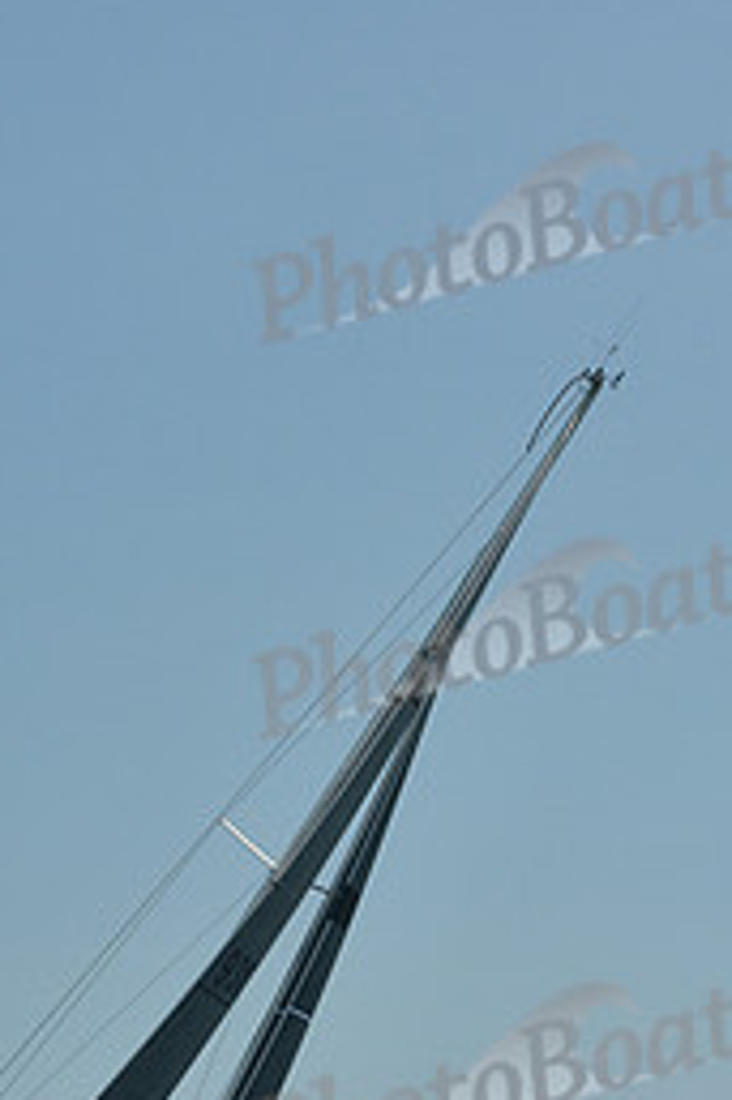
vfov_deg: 12.9
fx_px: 4825
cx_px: 32
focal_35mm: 158
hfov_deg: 8.6
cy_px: 912
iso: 320
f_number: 7.1
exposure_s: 1/640
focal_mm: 70
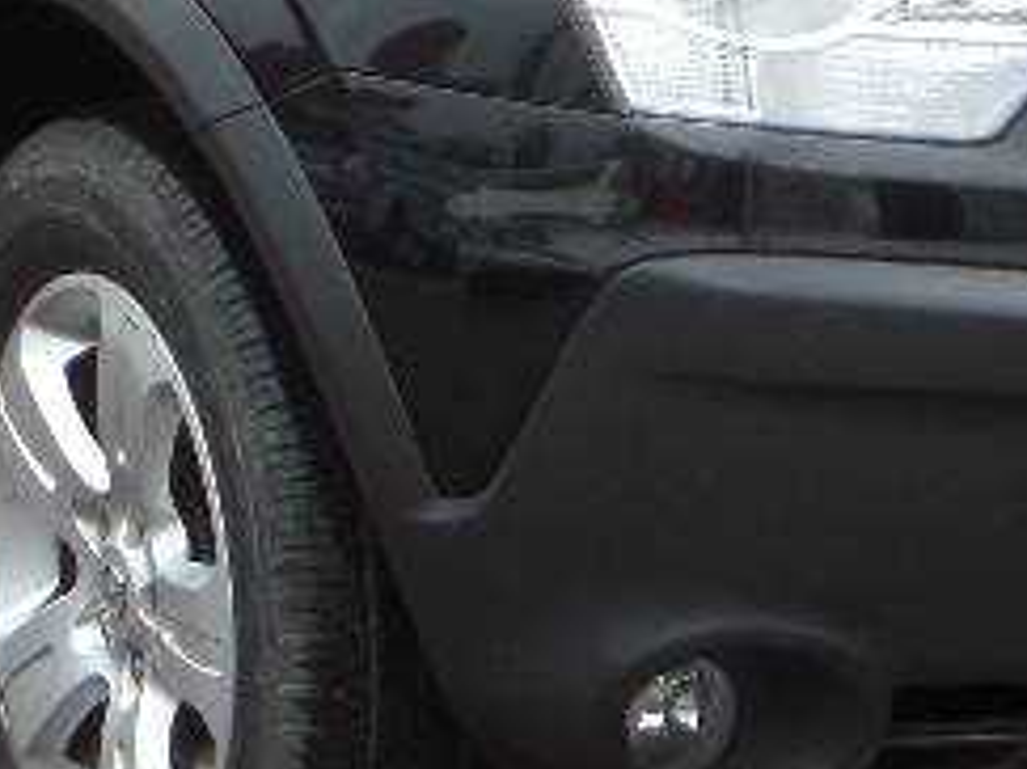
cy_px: 63
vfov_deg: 5.7
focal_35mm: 261
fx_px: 7740
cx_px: 689
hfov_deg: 7.6
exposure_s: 1/125
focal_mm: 10.2
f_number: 4
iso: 100
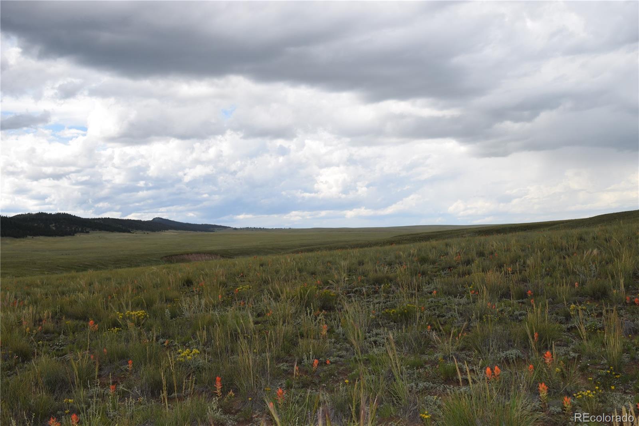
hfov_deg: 53.1
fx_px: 639
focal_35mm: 36
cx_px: 320
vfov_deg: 36.9
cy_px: 213
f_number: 9
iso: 100
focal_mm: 24
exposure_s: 1/200
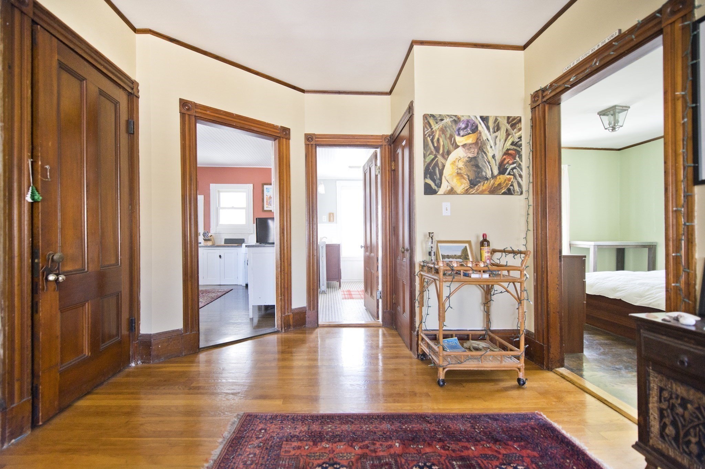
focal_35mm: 14
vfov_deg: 81.1
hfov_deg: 104.3
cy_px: 234
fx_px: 274
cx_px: 352
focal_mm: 14
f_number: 2.8
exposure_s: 1/125
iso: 1100
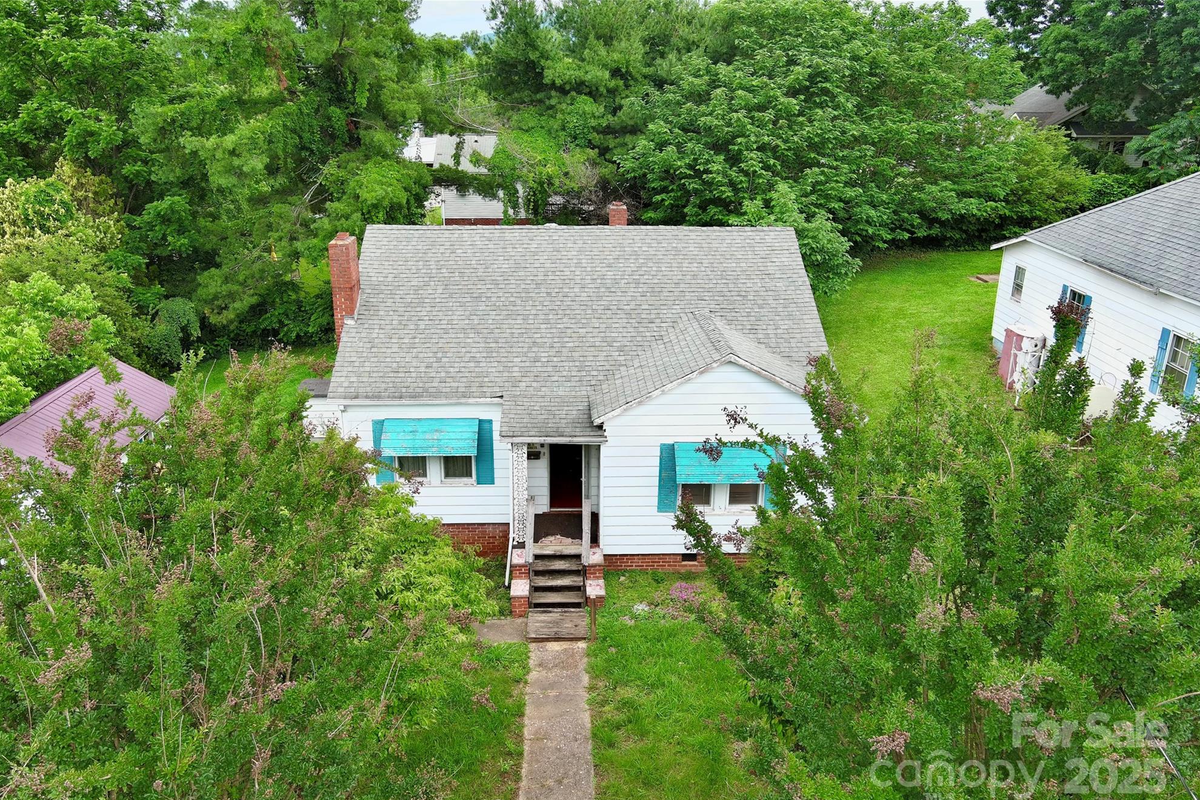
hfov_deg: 61.9
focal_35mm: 30
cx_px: 592
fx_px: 1000
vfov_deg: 43.6
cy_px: 413
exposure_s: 1/339
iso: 100
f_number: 2.8
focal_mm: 10.57
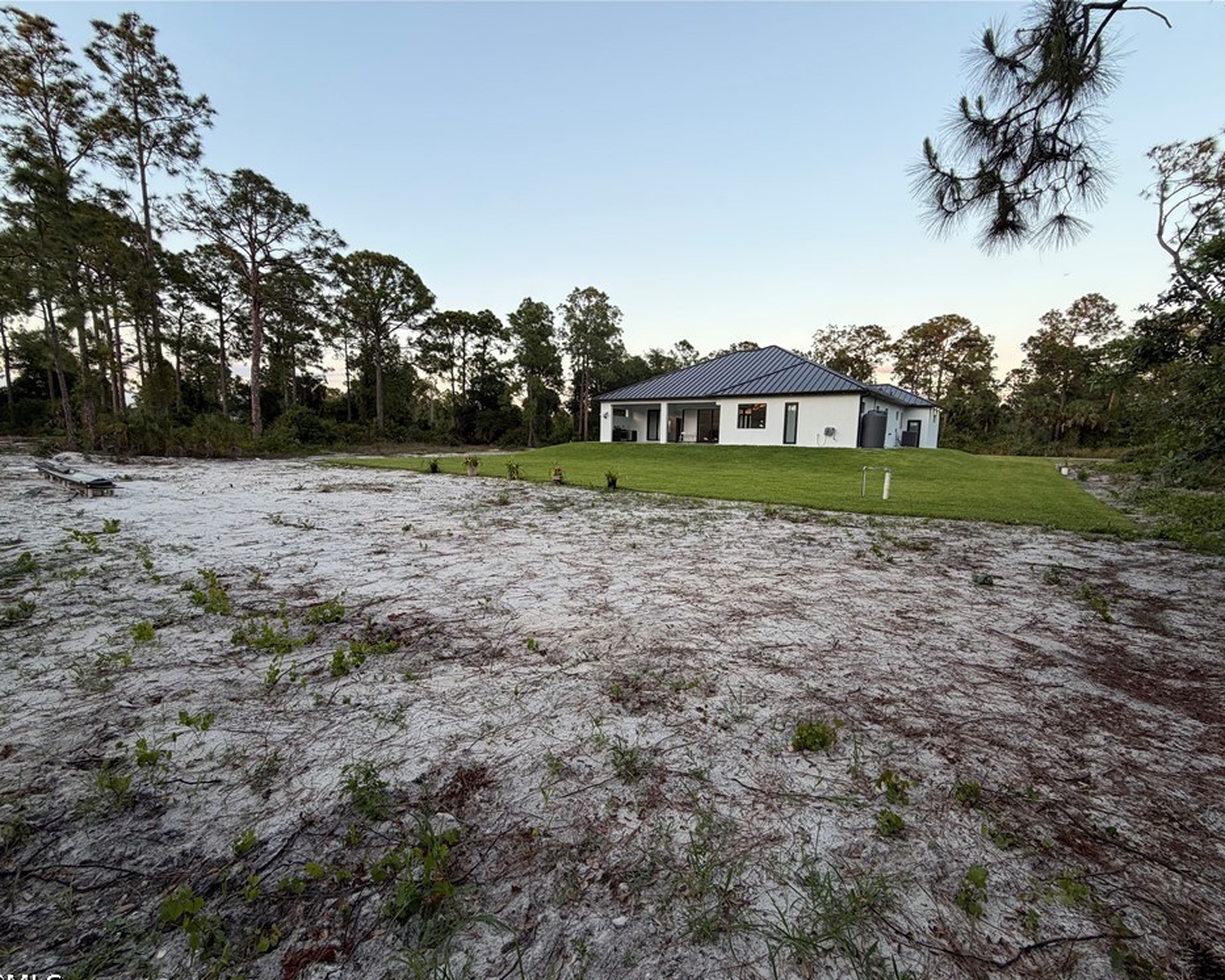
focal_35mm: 15
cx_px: 612
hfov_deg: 96.8
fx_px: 544
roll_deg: -0.7
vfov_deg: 84.0
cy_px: 503
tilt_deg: -6.7
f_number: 2.2
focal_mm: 2.22
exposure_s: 1/121
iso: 50
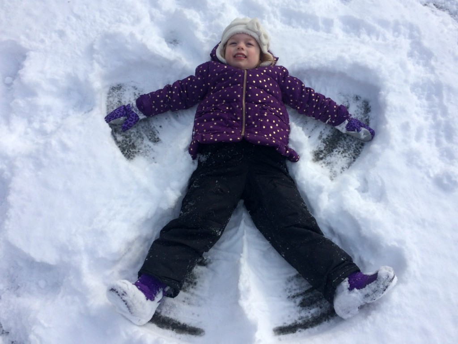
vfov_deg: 48.2
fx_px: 384
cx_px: 229
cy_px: 172
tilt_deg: -66.5
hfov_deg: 61.7
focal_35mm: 29
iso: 32
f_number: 2.2
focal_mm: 4.15
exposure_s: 1/1642
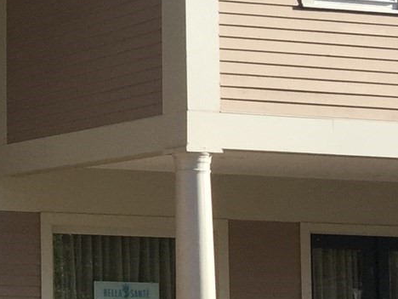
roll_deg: -2.1
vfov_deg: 11.7
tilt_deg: +6.4
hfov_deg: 13.1
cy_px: 153
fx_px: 1460
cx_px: -441
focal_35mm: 127
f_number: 2.2
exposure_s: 1/1364
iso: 32
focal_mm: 4.15
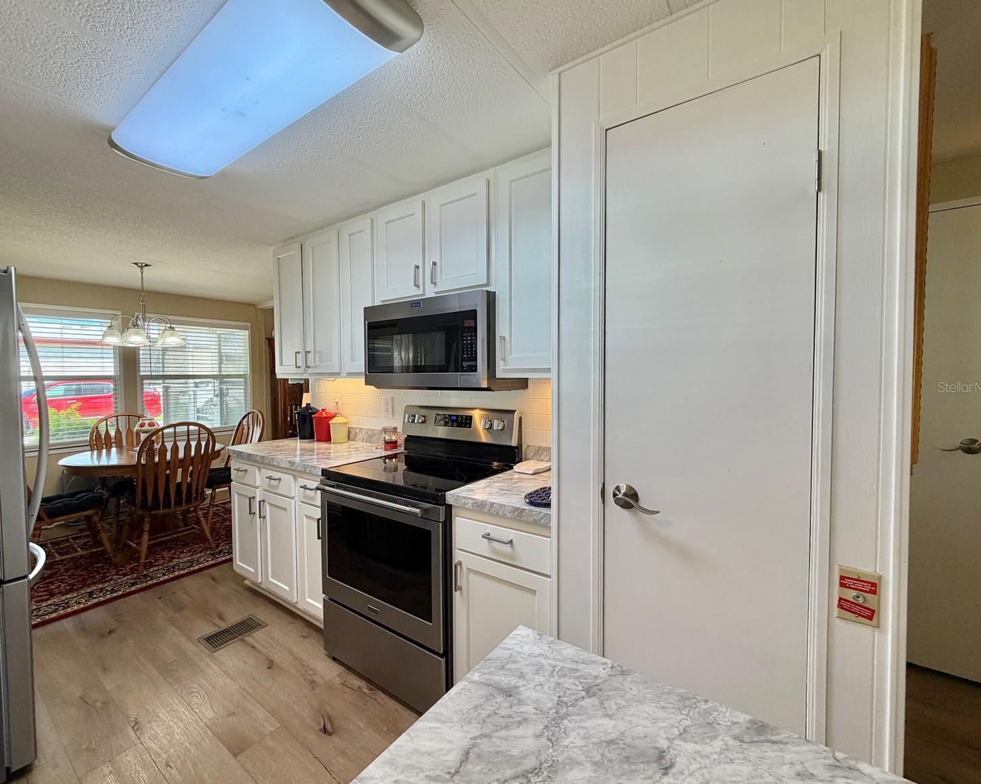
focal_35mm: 15
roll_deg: +1.0
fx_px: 435
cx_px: 463
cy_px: 387
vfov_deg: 84.0
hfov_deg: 96.7
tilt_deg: -2.4
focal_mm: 2.22
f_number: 2.2
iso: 100
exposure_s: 1/120
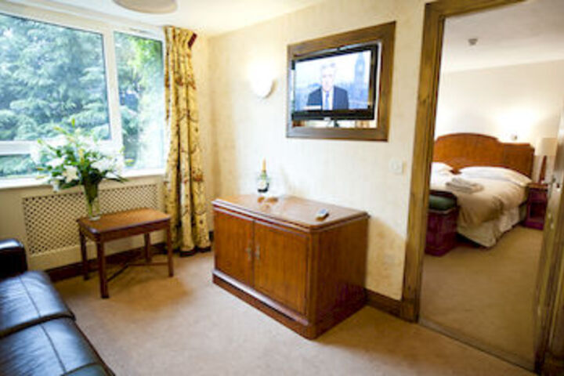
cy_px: 188
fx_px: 329
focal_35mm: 21
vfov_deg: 59.5
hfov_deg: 81.2
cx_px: 282
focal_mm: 21
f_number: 5.6
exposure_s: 1/4
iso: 400
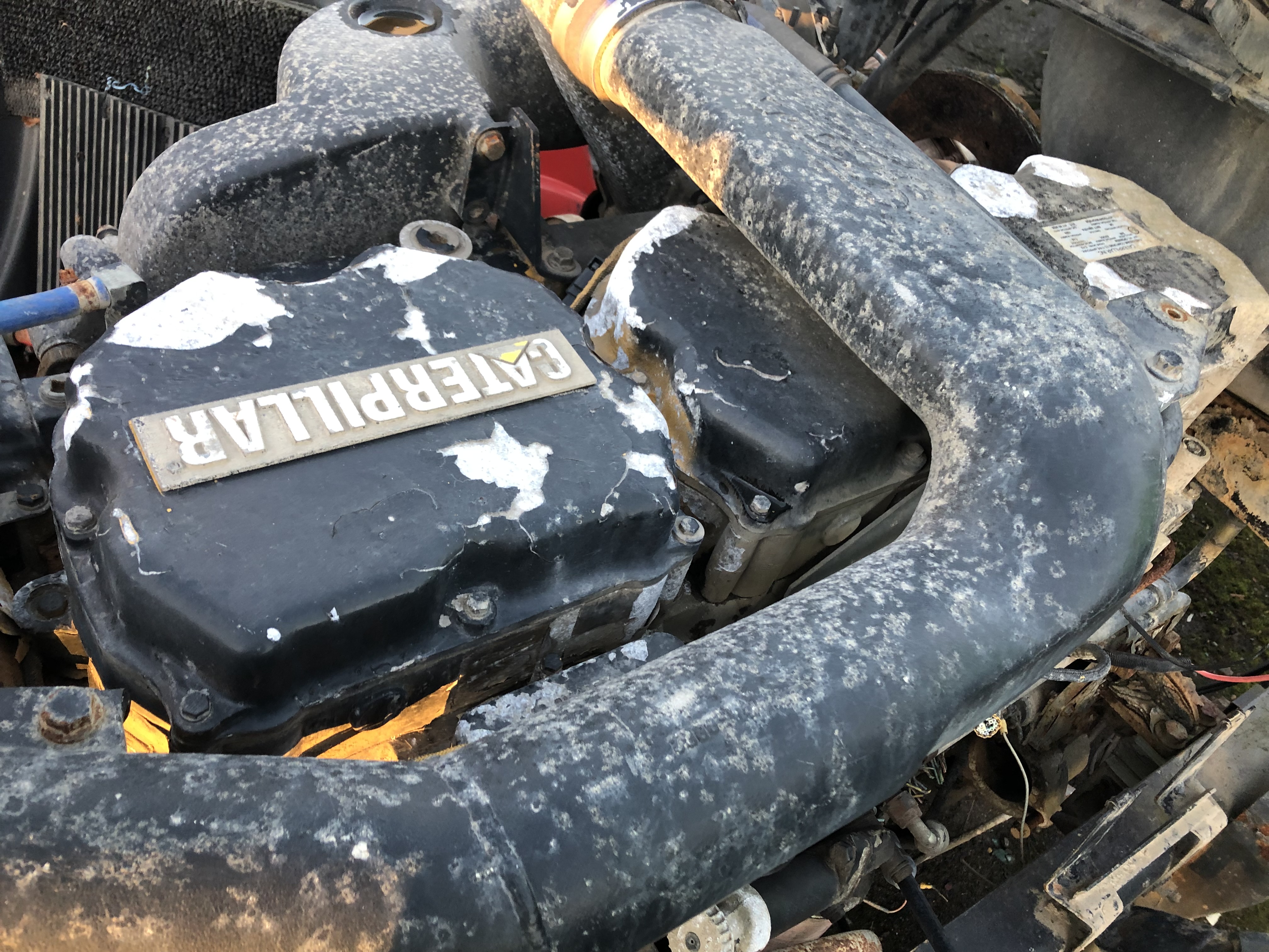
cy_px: 476
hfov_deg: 63.4
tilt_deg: -48.7
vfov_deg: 49.7
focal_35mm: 28
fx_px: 1026
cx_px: 634
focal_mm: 3.99
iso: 32
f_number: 1.8
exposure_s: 1/30
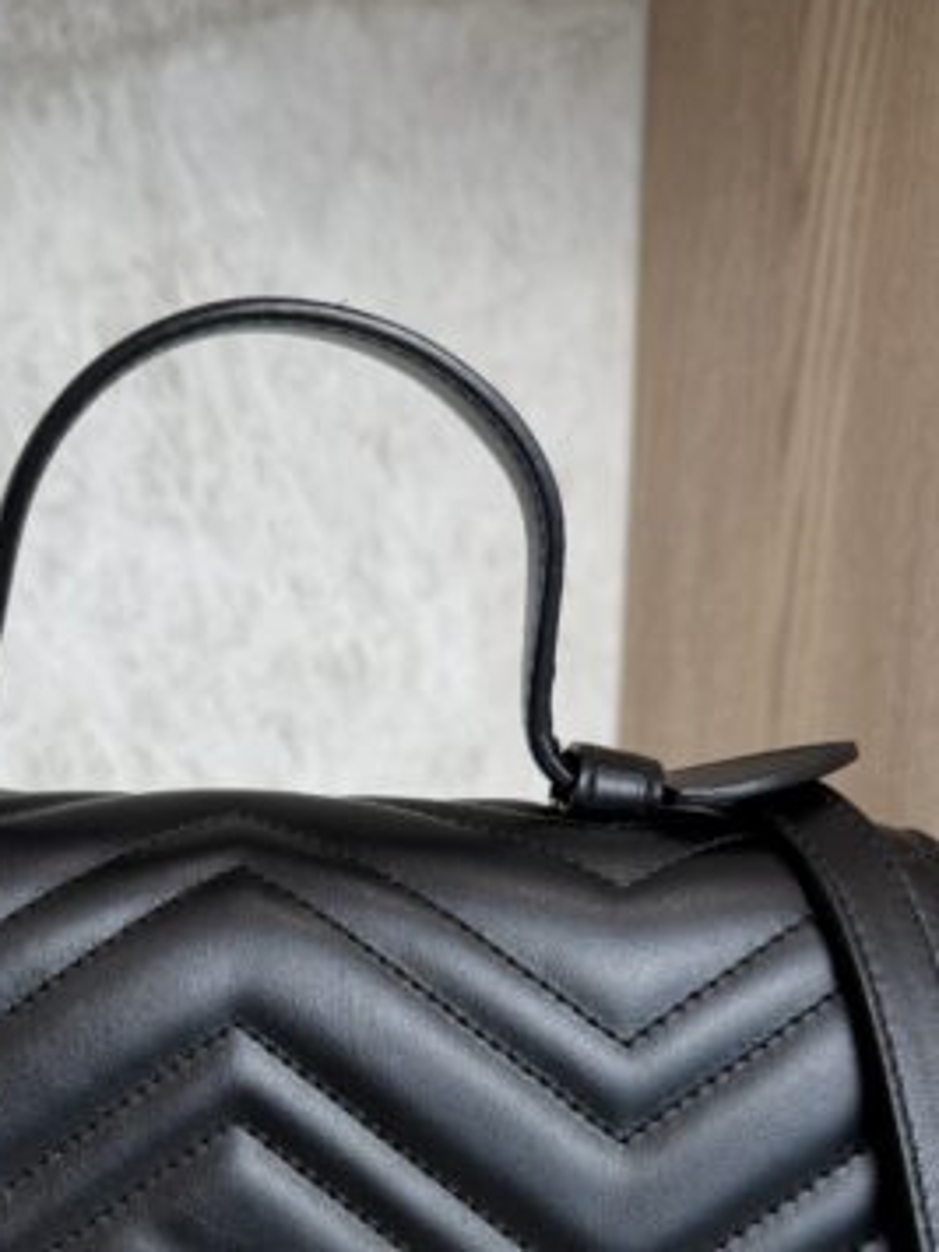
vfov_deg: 33.1
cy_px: 1196
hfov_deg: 26.6
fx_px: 1953
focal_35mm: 54
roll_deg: -0.3
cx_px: 222
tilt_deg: -12.5
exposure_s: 1/120
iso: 100
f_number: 1.78
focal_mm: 6.76
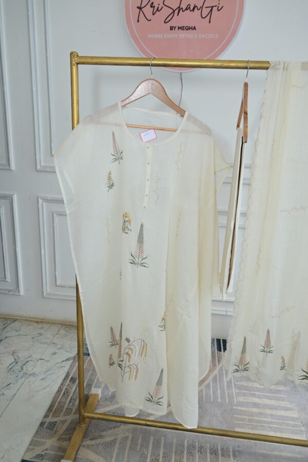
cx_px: 154
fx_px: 378
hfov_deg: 44.3
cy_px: 231
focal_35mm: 30
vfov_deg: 62.8
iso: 200
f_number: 6.3
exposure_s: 1/160
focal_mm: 29.5
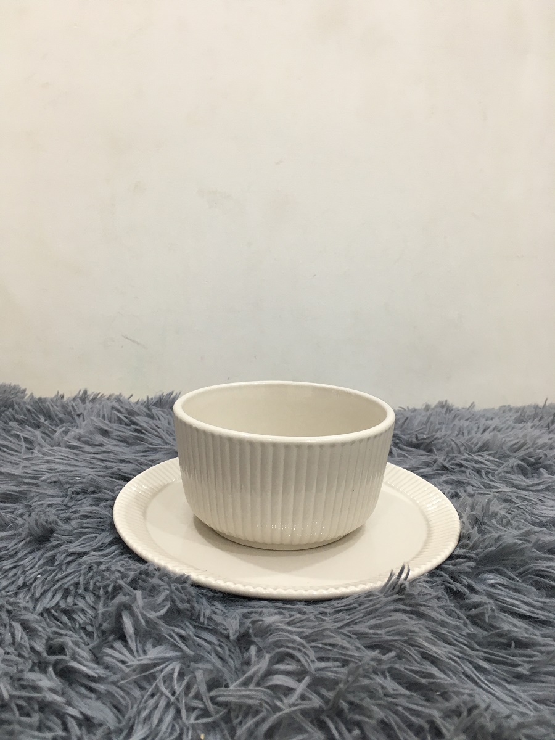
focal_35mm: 29
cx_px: 278
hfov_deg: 48.2
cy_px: 370
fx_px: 620
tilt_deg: -10.3
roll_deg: -0.9
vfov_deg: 61.7
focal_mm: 4.15
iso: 80
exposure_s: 1/33
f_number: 2.2
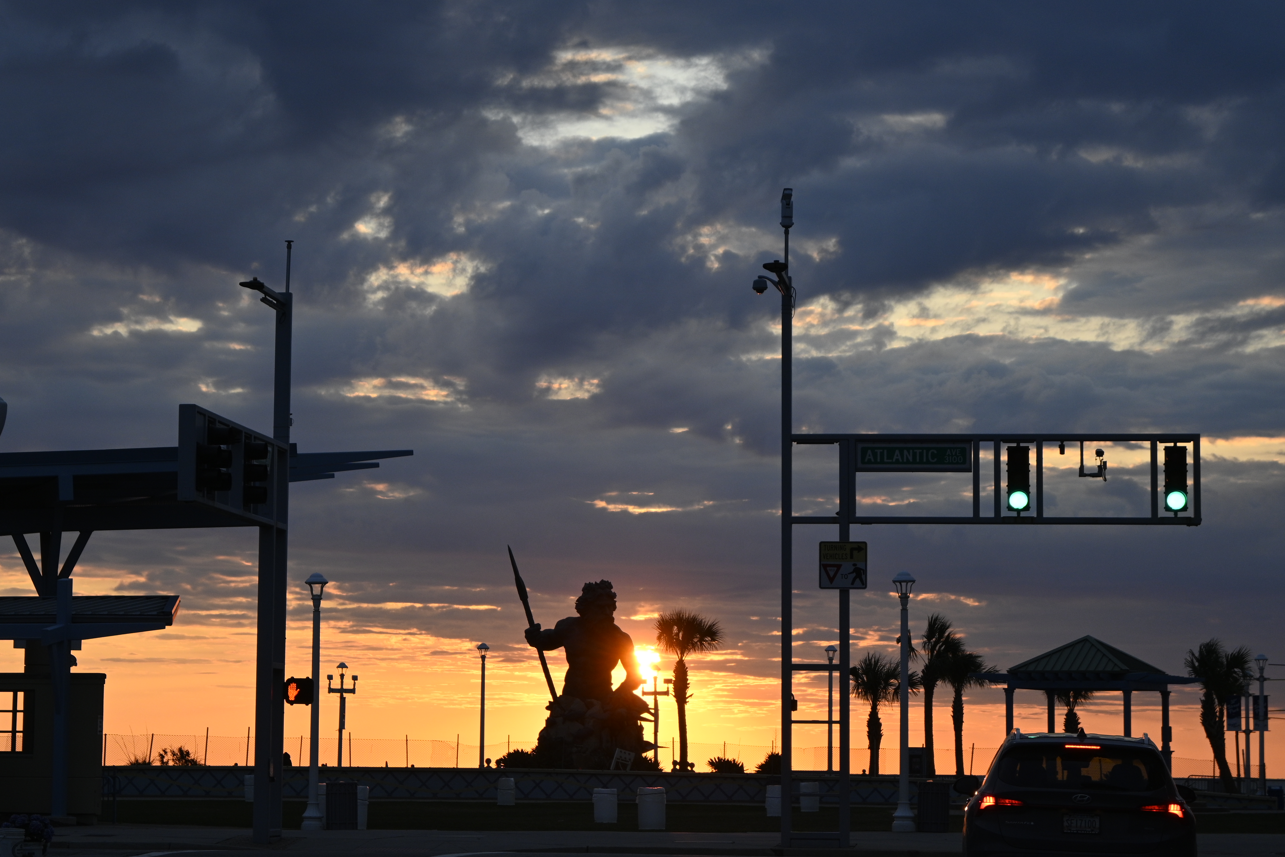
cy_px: 419
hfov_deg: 22.1
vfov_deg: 14.9
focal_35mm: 92
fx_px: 3284
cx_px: 533
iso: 200
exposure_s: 1/250
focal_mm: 50
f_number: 6.3
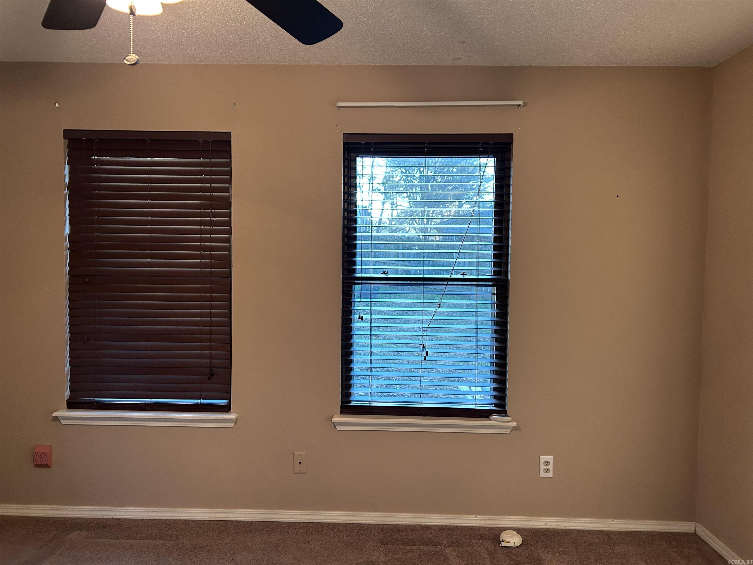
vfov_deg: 53.1
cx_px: 376
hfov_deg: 67.3
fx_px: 566
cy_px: 282
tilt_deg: -3.1
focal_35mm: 26
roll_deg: -0.4
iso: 200
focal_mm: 5.7
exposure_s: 1/60
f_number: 1.5
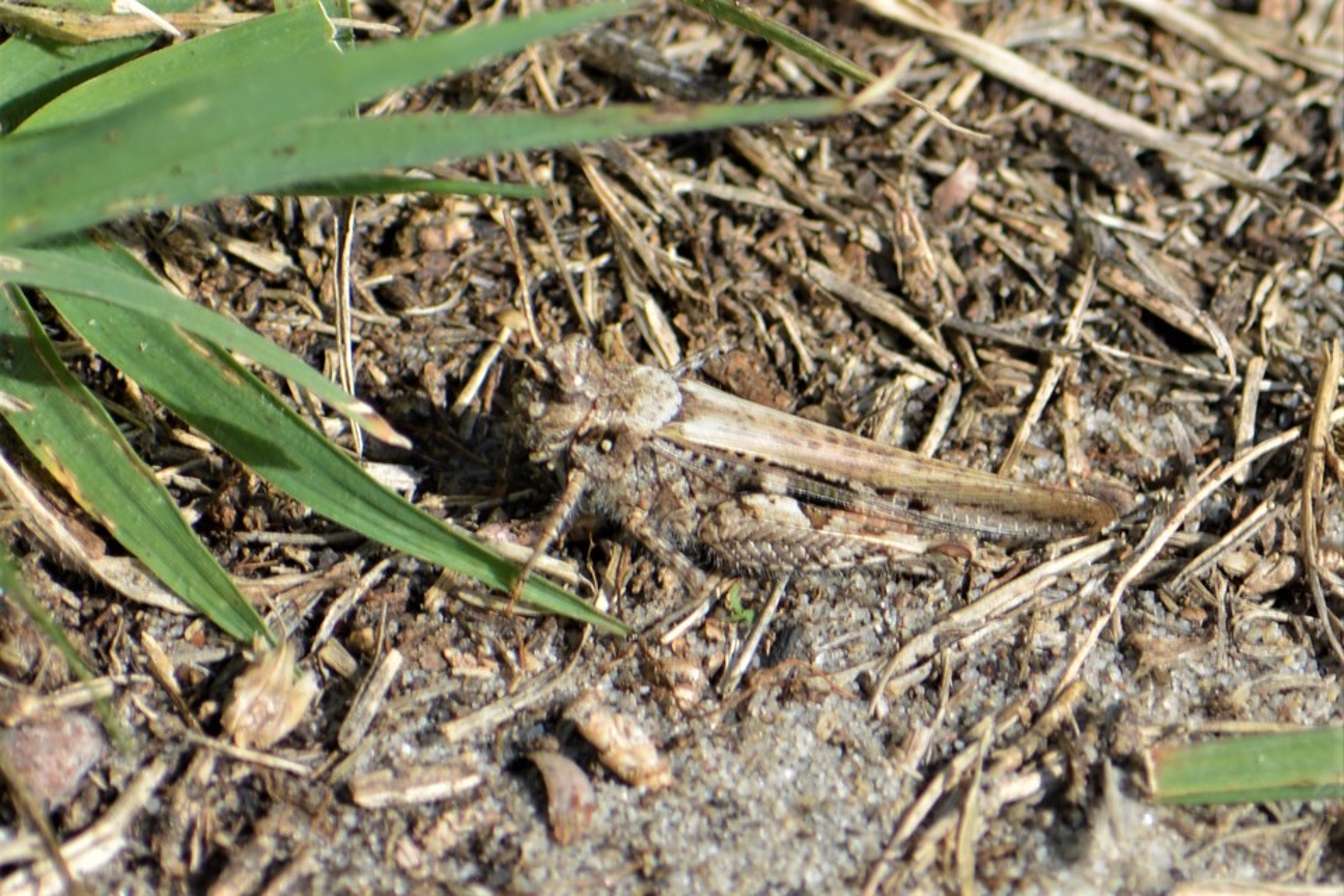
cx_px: 672
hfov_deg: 5.7
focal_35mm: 360
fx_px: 13439
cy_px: 448
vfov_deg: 3.8
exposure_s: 1/250
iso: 100
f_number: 8
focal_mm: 240
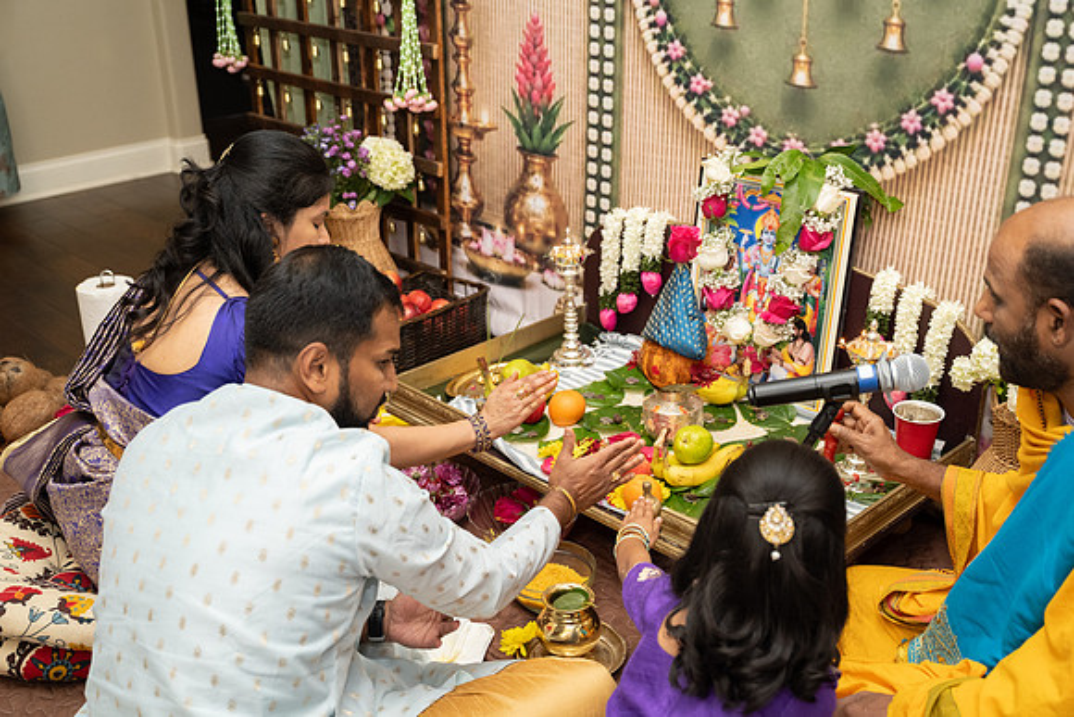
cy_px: 358
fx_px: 1161
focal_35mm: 39
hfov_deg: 49.6
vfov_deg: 34.3
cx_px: 537
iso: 1000
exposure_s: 1/160
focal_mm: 38
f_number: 3.5
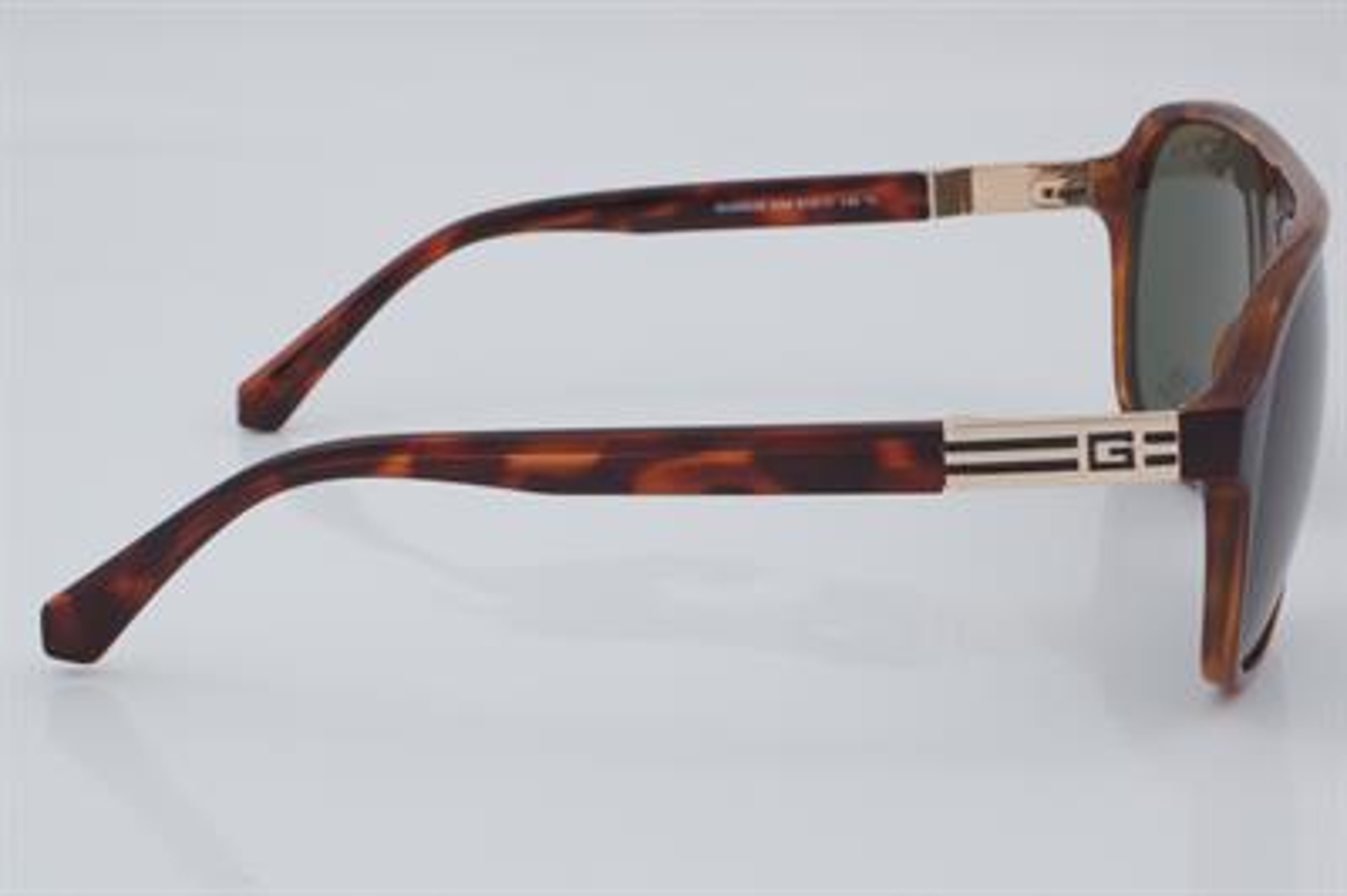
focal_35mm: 82
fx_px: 3084
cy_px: 448
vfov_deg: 16.5
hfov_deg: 24.6
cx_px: 674
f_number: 32
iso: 100
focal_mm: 55
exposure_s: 1/4
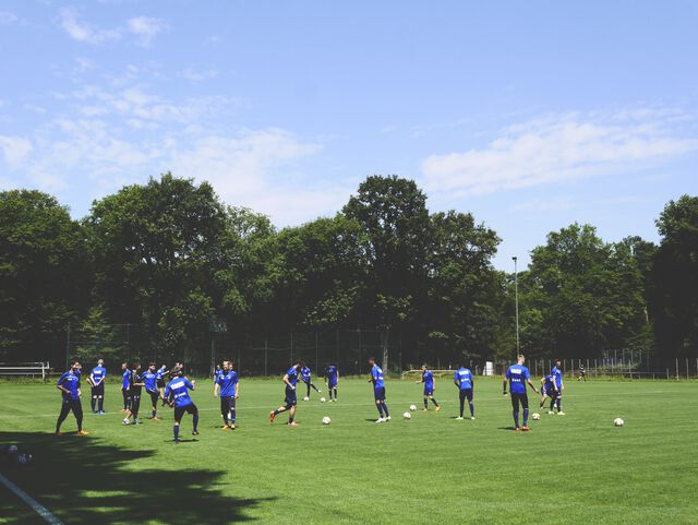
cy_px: 262
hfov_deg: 46.8
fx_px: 807
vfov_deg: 36.0
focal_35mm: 40
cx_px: 349
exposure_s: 1/400
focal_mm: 20
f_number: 9
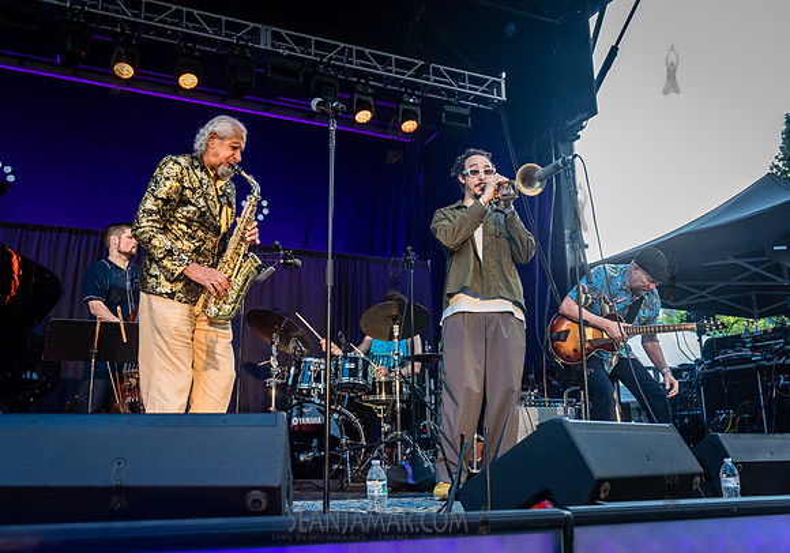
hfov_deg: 55.8
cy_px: 265
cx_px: 358
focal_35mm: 33
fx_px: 745
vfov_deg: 40.7
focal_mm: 31
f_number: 4
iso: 2500
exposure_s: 1/640
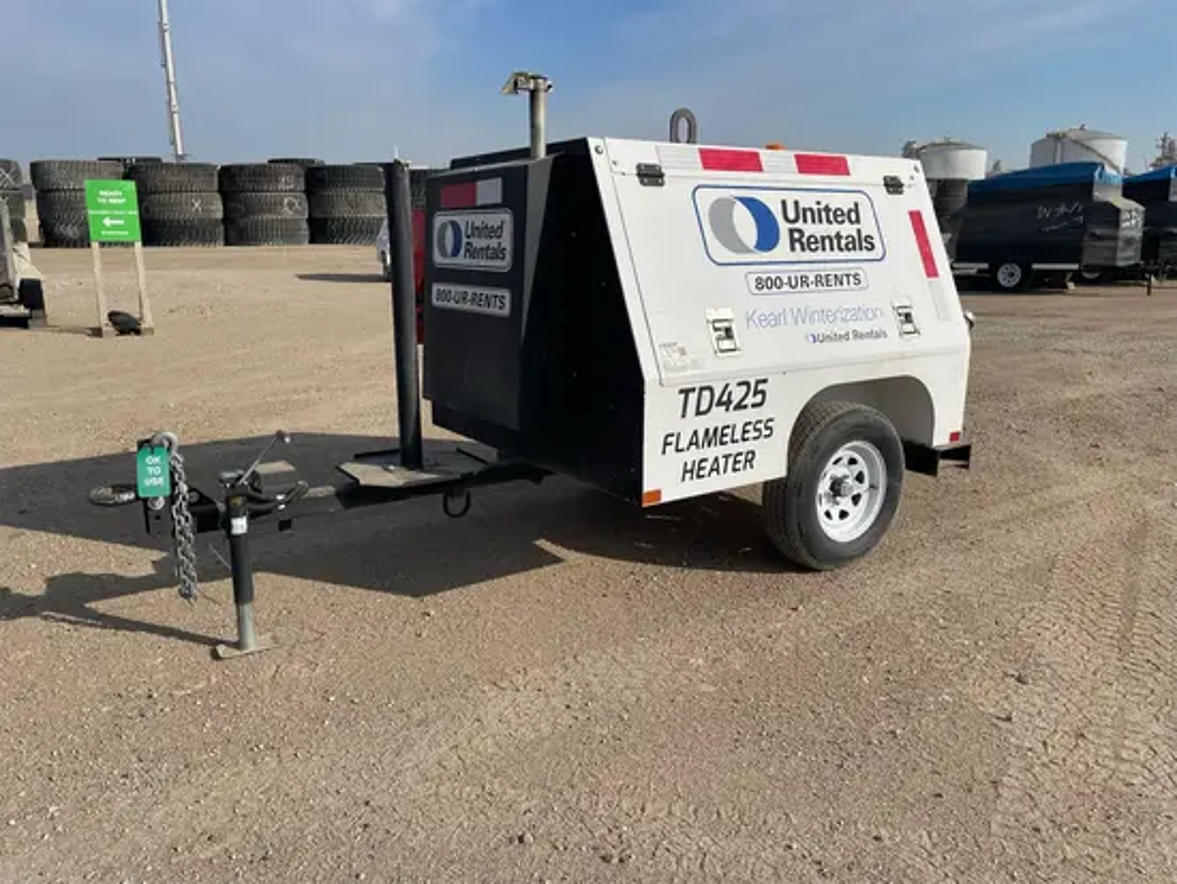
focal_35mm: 26
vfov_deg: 53.1
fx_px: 884
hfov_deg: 67.3
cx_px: 588
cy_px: 442
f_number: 1.6
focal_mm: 4.2
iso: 50
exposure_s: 1/11905
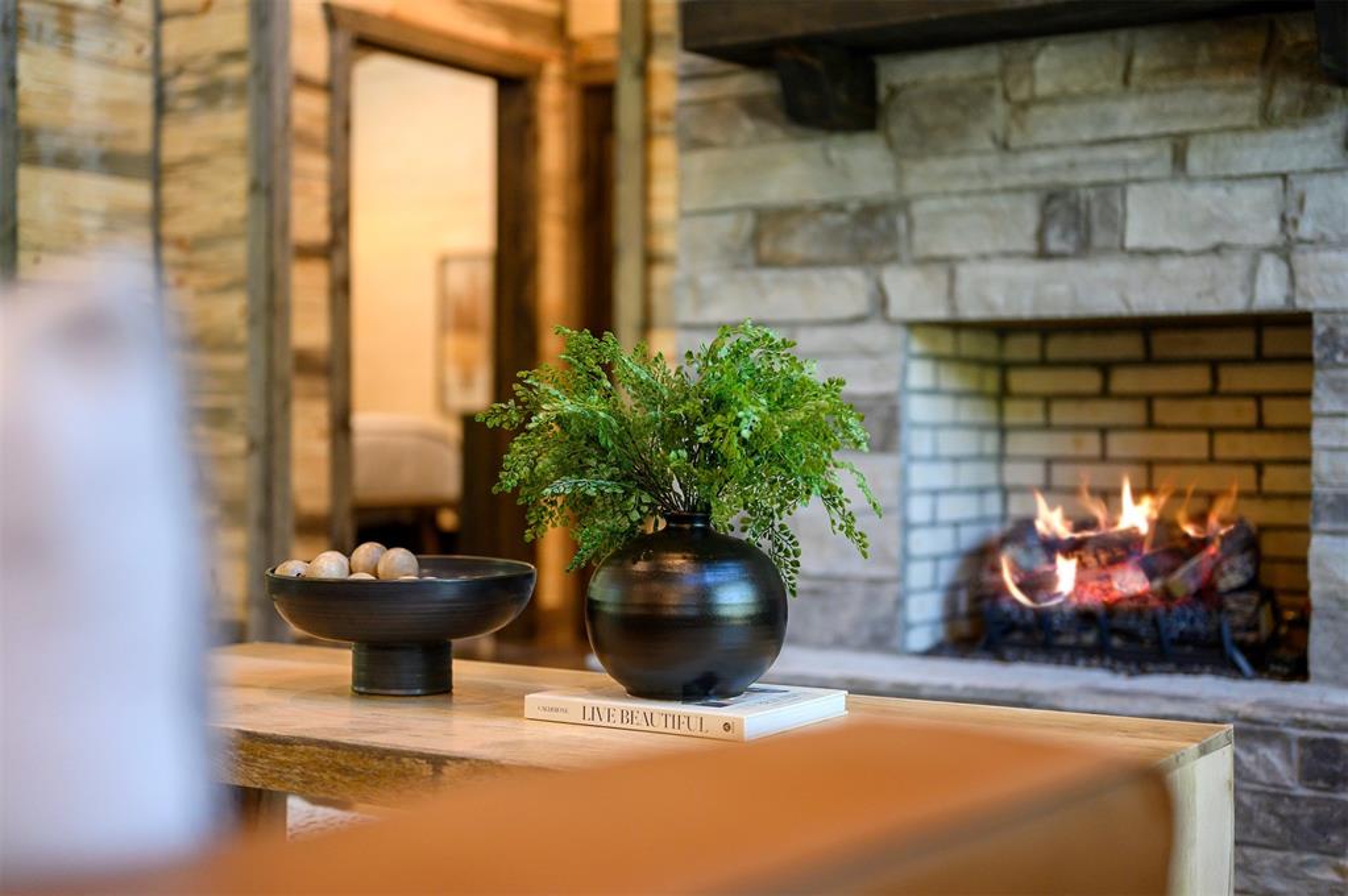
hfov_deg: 39.6
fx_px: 1870
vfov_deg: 26.9
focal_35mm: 50
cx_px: 674
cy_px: 448
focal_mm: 50
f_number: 1.8
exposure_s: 1/250
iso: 800
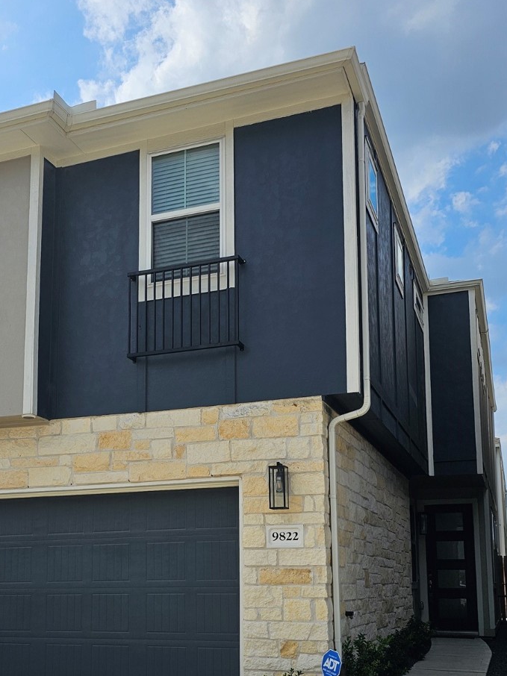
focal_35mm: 39
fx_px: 762
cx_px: 209
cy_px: 480
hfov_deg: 36.7
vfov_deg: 46.7
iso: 12
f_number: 1.7
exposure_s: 1/1593
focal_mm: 6.3
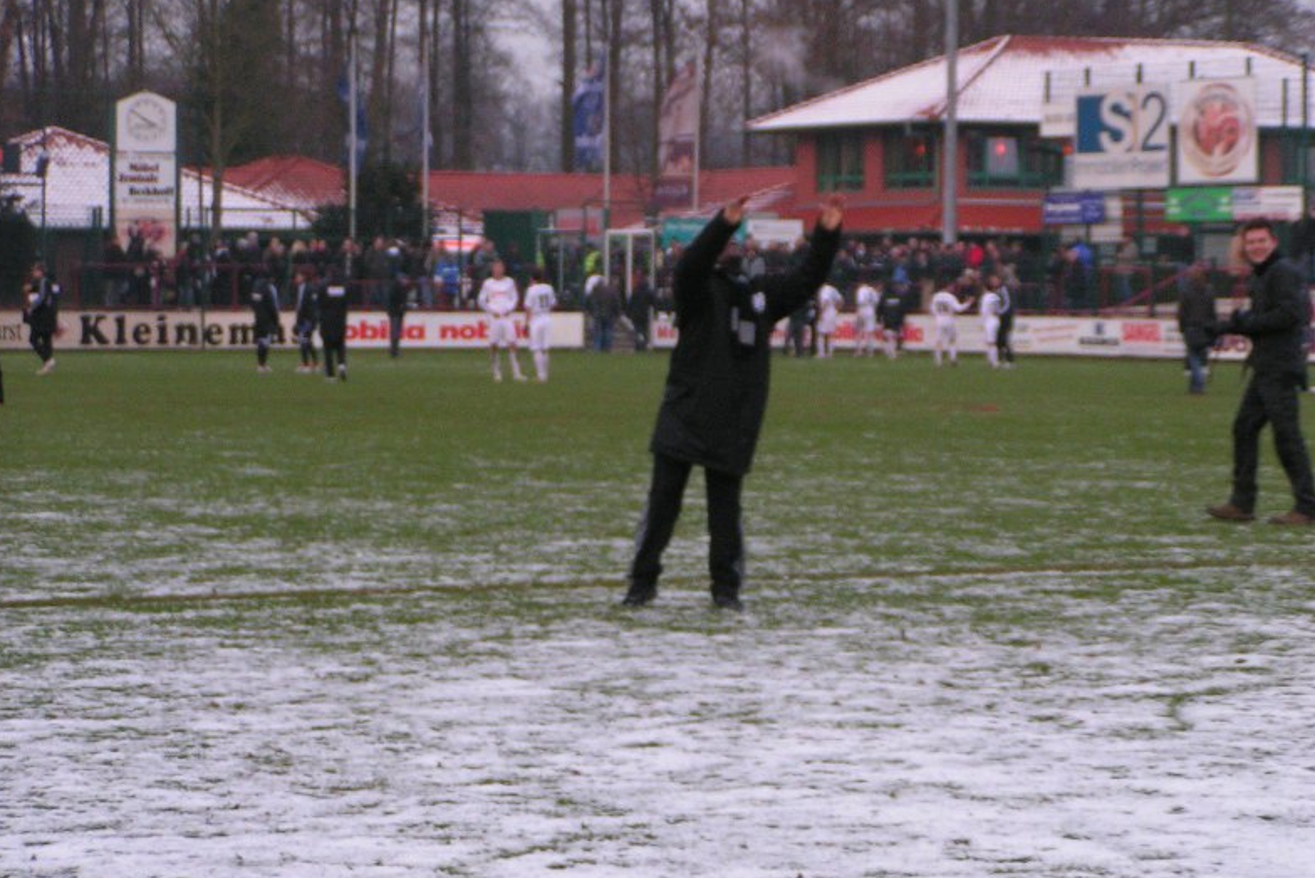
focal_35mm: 139
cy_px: 405
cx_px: 647
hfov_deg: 14.8
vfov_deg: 9.9
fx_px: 5078
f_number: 3.5
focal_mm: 20
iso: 160
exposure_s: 1/200
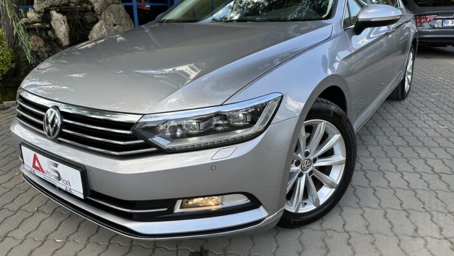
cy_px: 107
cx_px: 225
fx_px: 325
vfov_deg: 42.8
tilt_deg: -15.2
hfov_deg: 69.8
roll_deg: +2.0
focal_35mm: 27
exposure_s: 1/887
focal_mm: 6.86
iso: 80
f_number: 1.78
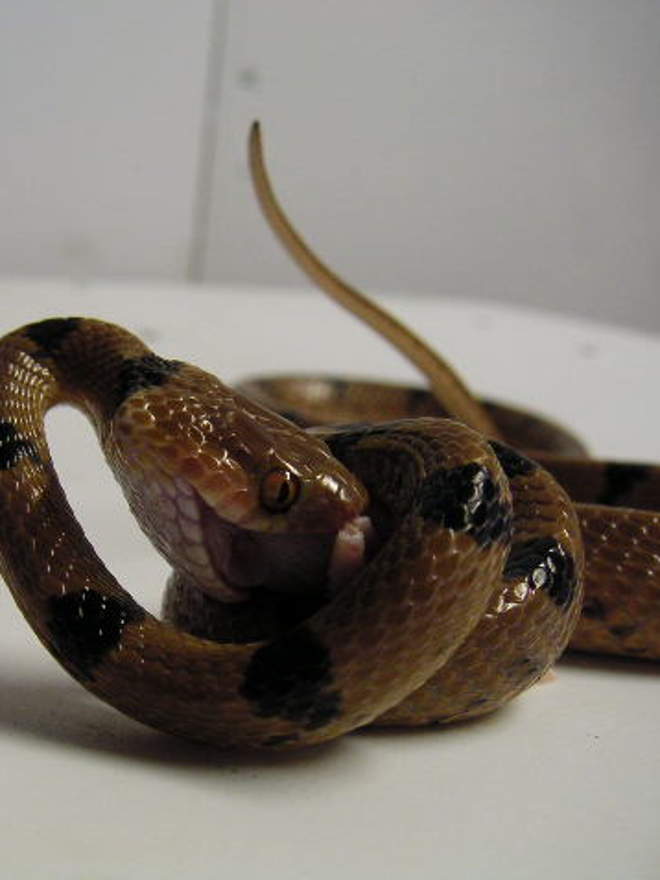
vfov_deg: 37.5
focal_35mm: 51
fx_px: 1296
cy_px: 441
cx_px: 203
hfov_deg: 28.3
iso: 100
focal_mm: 6
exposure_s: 1/10
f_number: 2.8
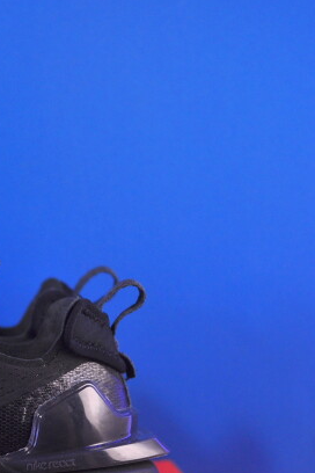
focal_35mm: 147
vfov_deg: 13.9
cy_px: 305
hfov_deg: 9.1
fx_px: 1929
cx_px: -129
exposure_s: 1/250
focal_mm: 50
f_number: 3.2
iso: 250
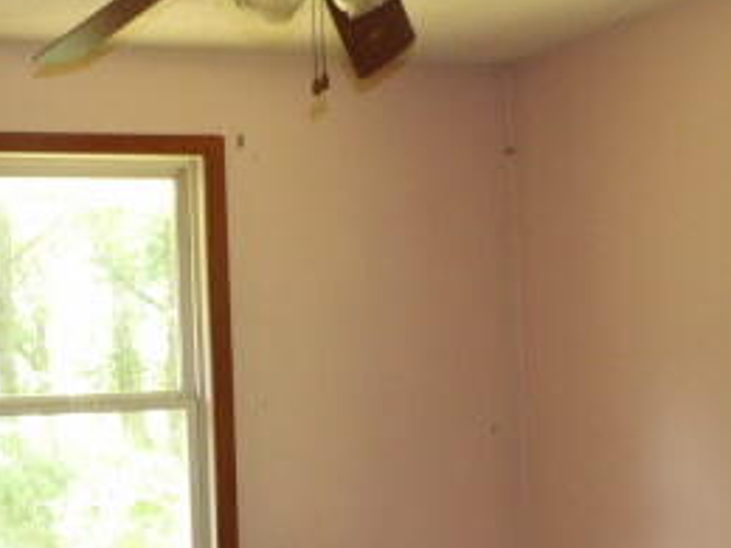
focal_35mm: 59
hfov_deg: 31.4
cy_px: 348
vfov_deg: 24.7
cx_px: 90
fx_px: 1246
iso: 200
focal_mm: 4.3
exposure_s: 1/33
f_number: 3.2
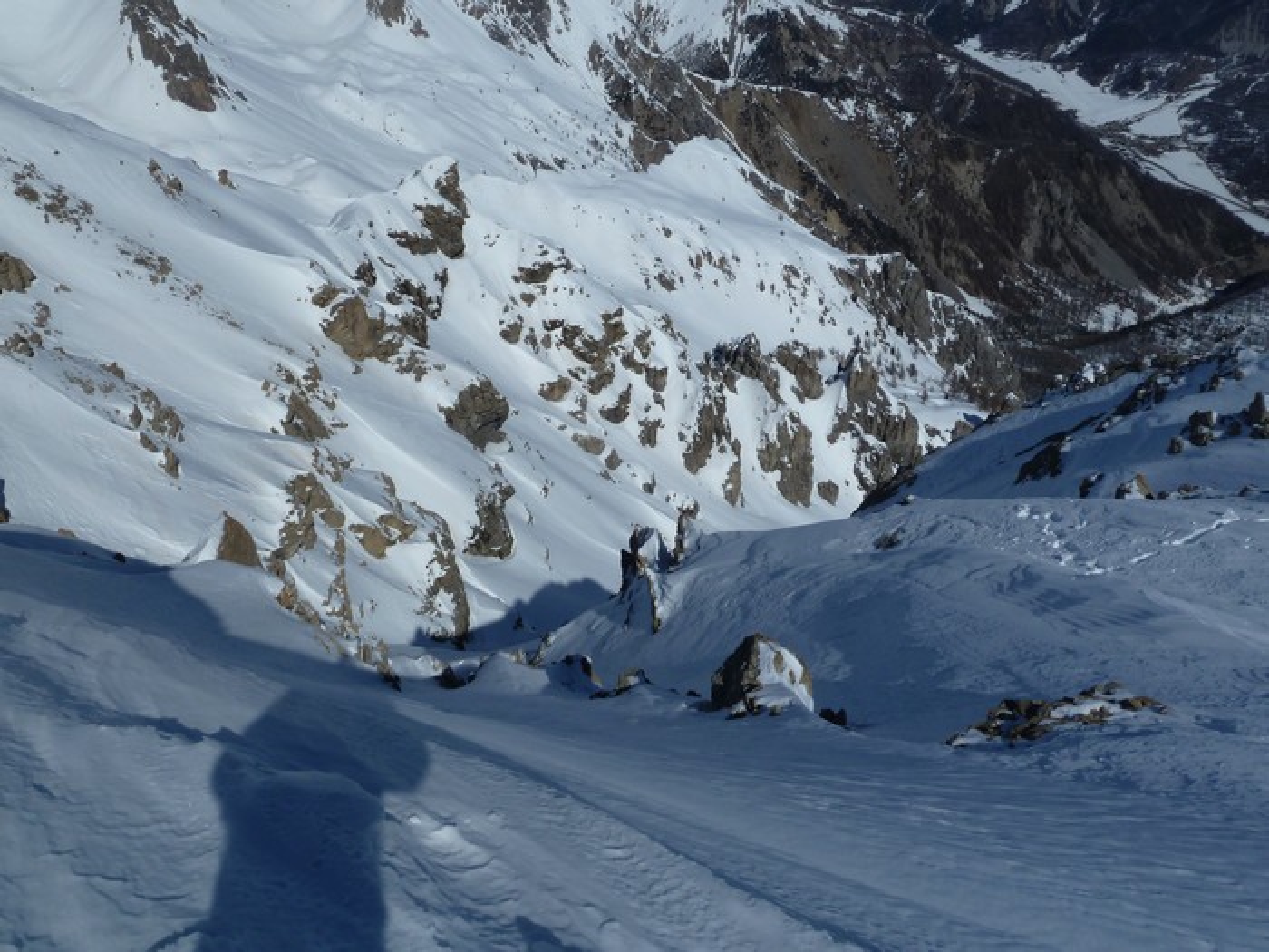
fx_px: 1063
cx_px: 634
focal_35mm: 29
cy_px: 476
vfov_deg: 48.2
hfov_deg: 61.7
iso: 80
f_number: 6.3
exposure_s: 1/1300
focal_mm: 4.7
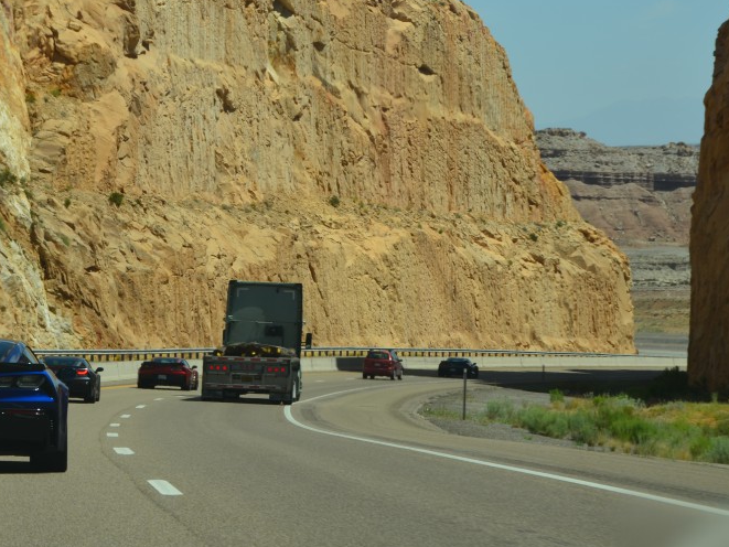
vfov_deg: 9.5
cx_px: 277
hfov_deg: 12.7
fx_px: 3286
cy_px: 221
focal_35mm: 156
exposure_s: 1/320
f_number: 9
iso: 100
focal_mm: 70
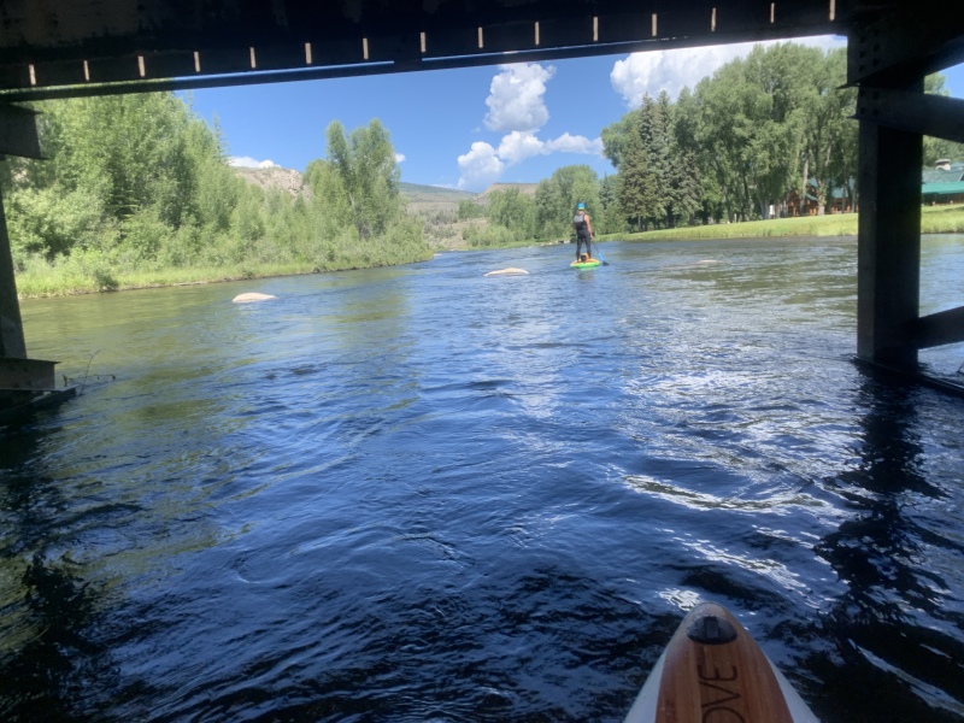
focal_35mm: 26
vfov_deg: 53.1
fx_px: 724
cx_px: 482
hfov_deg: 67.3
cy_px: 362
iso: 25
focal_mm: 4.25
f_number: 1.8
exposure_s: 1/716
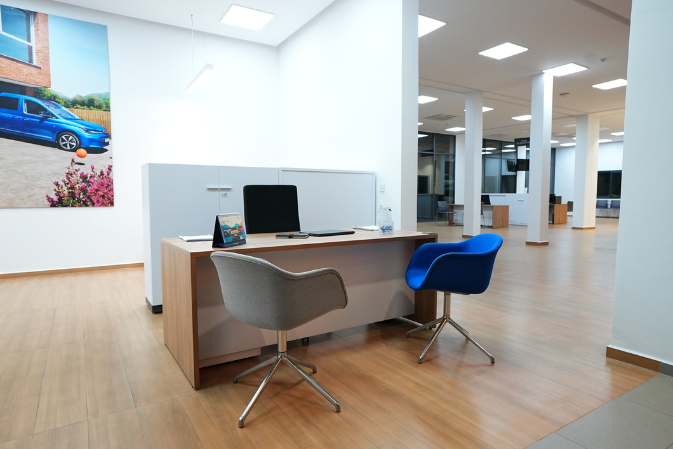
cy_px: 224
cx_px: 336
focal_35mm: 21
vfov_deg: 59.6
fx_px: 393
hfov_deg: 81.2
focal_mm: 21
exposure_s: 1/200
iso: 4000
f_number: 5
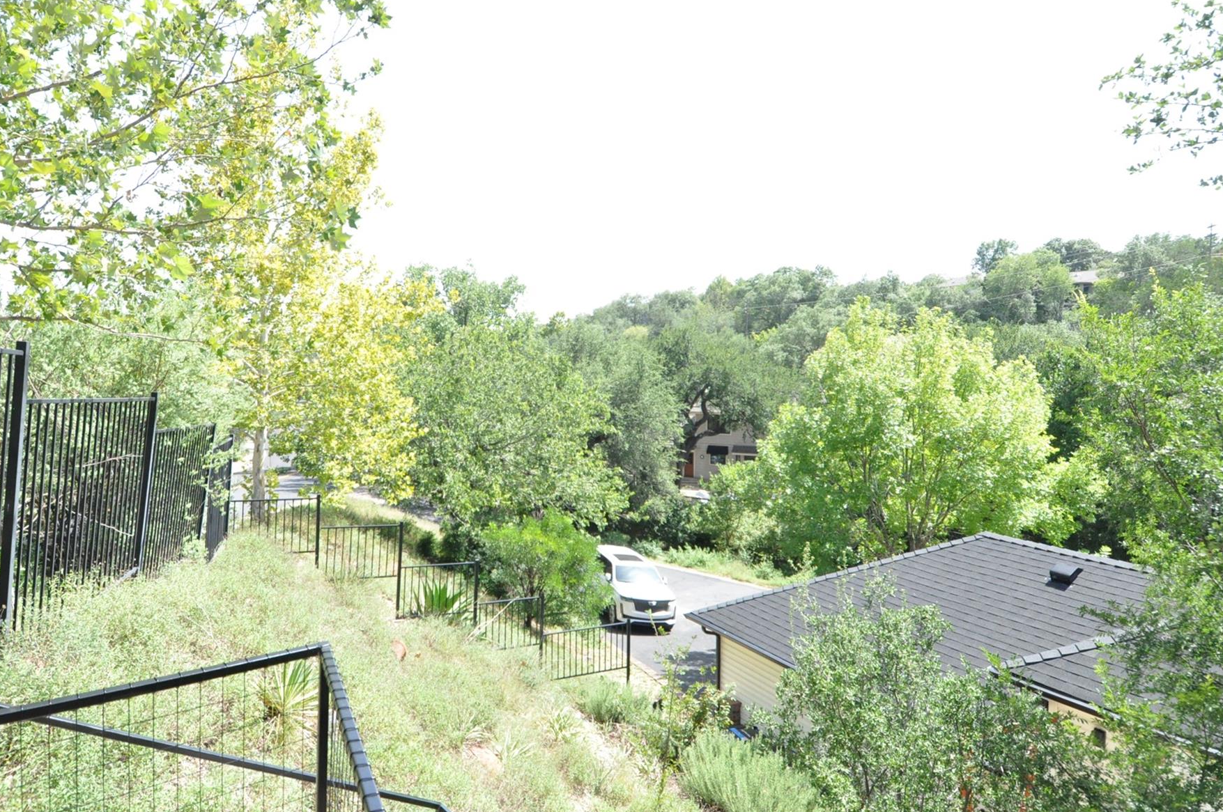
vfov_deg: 59.4
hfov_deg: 80.8
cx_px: 525
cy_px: 391
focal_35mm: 21
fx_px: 713
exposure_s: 1/1000
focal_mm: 12
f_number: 7.1
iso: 2000
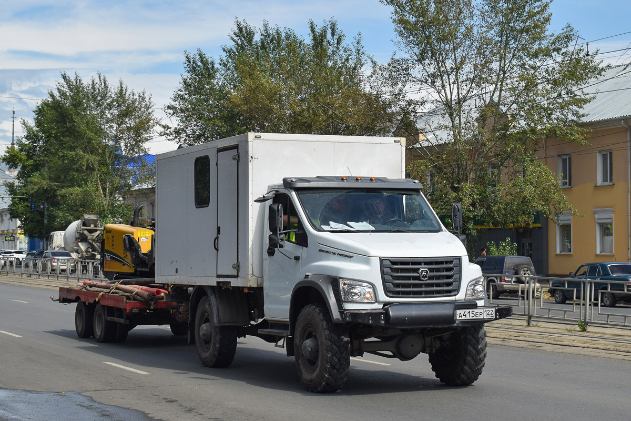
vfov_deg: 23.8
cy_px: 210
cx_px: 316
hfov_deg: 35.1
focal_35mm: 57
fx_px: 999
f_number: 6.3
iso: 200
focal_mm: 38
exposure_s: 1/1000
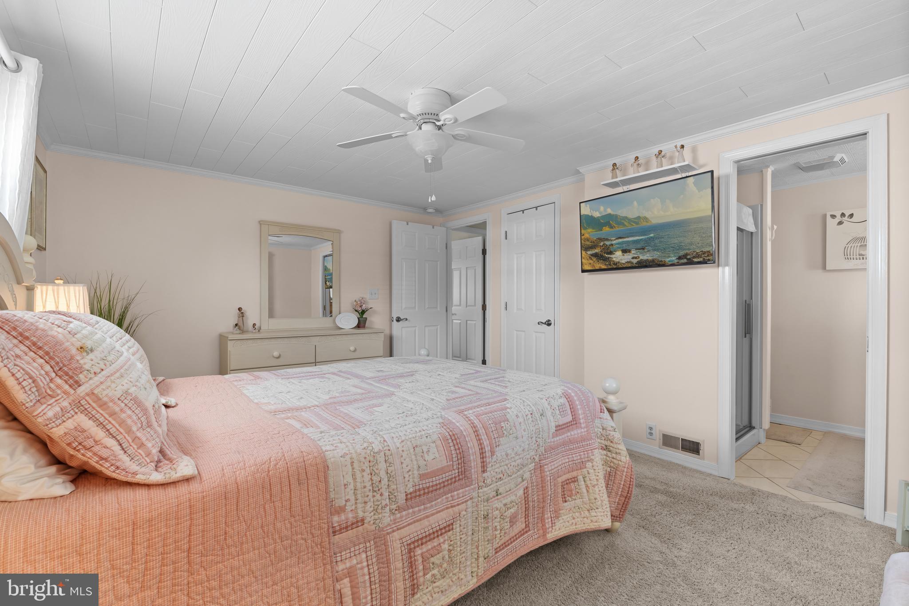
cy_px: 303
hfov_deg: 97.1
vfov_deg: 74.1
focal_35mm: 16
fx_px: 401
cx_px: 454
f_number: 7.1
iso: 200
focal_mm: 10.6
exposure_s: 1/2
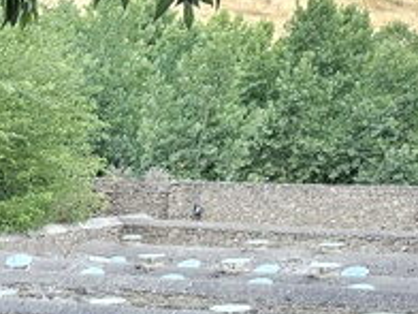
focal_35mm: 94
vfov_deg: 13.9
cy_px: 577
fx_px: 1135
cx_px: -188
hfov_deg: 18.7
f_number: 1.8
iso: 400
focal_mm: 5.4
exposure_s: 1/100
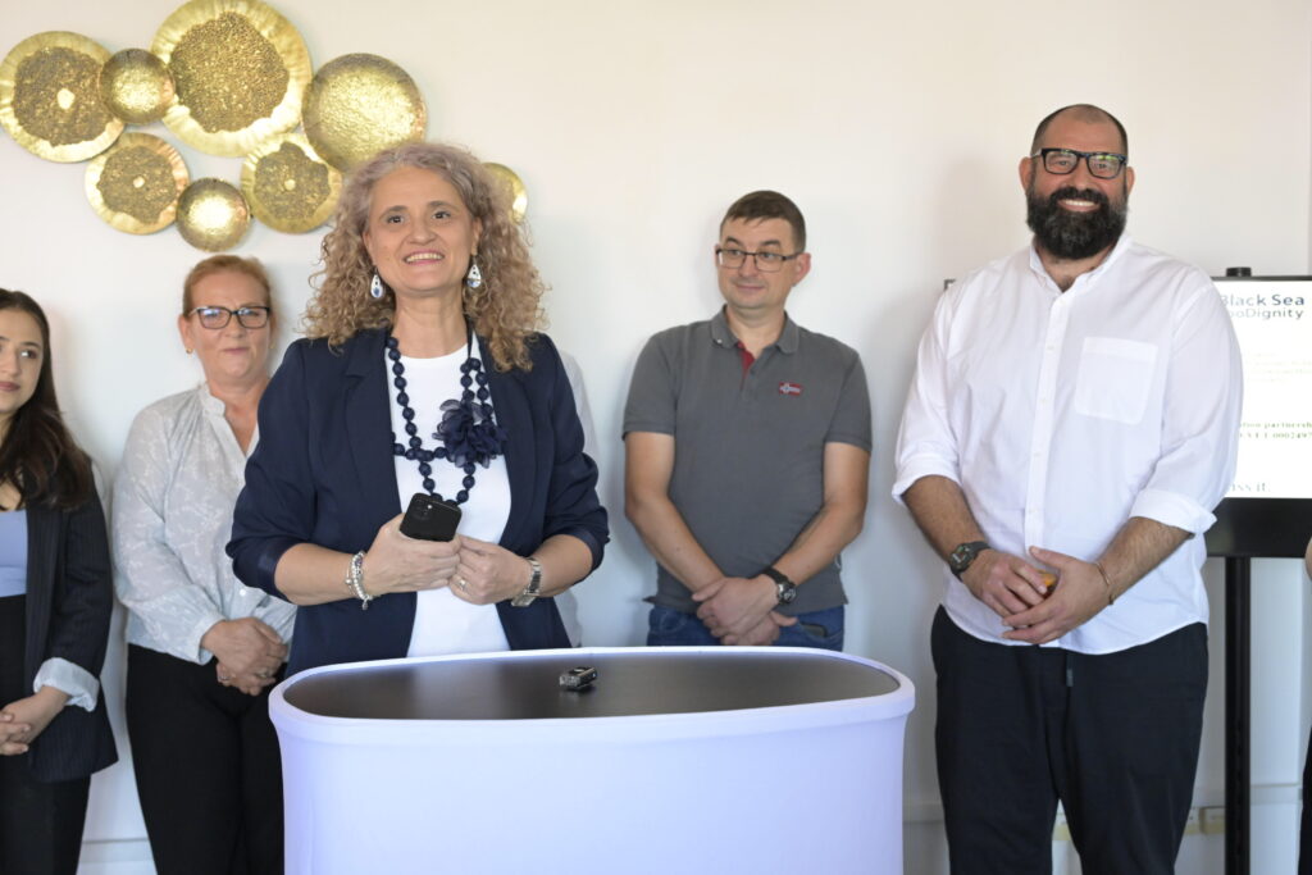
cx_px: 656
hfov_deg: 42.7
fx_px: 1677
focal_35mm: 46
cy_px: 438
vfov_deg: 29.3
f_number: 4
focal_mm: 46
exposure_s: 1/200
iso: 4000
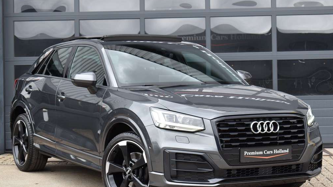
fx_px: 773
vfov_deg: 13.8
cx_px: 166
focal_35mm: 88
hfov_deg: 24.3
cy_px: 103
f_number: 7.1
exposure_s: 1/200
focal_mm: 55
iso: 400
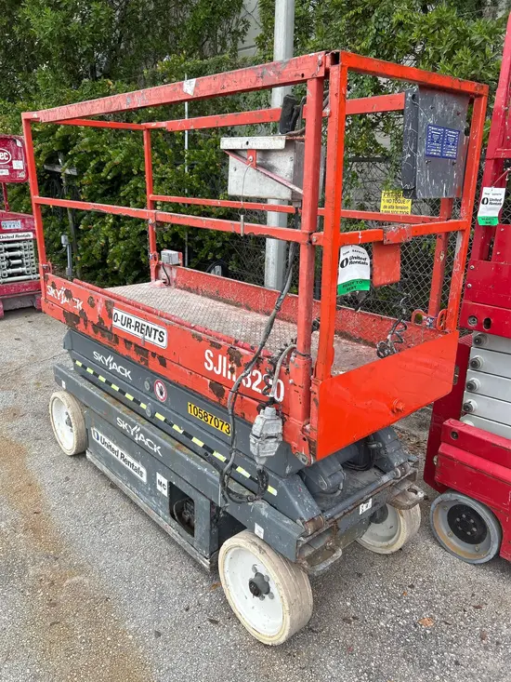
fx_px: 512
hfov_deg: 53.1
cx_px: 256
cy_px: 341
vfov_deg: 67.3
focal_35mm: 26
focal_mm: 5.7
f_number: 1.5
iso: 50
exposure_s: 1/654
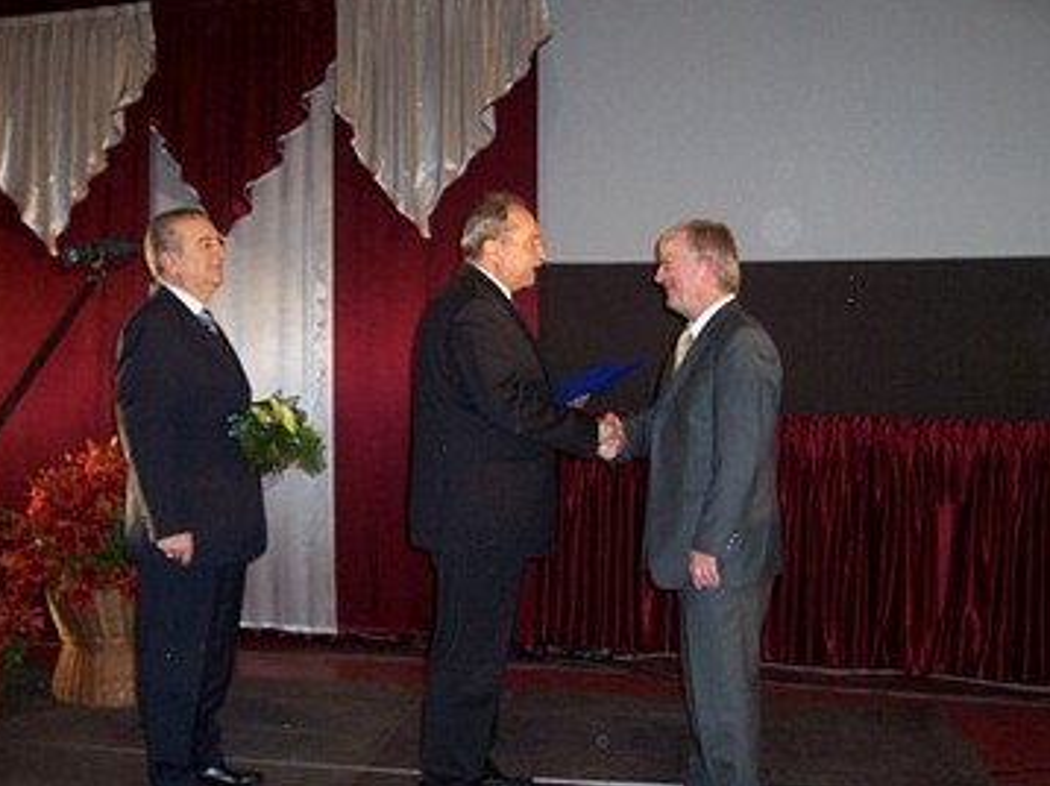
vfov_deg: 37.6
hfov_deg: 49.0
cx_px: 516
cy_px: 431
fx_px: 1152
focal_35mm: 38
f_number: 2.7
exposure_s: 1/60
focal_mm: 5.6
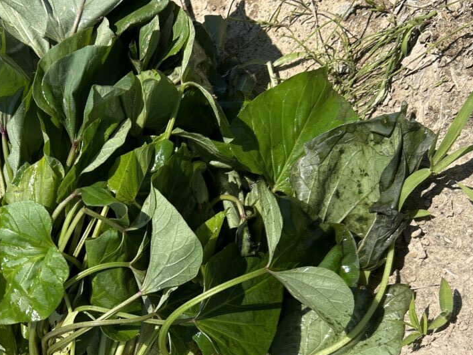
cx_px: 109
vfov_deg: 29.7
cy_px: 316
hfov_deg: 39.2
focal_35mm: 47
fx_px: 642
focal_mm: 5.7
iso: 50
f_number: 1.5
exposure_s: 1/3460
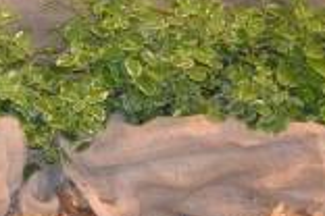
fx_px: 1526
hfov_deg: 11.1
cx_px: -310
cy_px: -263
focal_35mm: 169
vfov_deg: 7.7
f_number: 3.8
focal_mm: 22
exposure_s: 1/60
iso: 1250
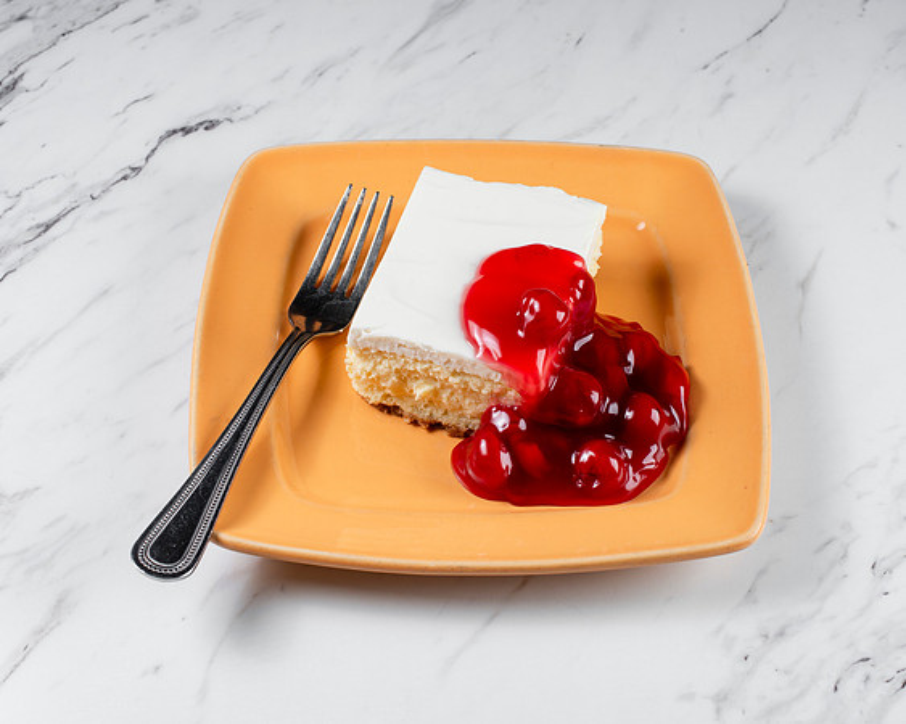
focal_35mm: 59
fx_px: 1583
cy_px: 362
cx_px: 482
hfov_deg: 31.9
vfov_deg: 25.8
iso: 200
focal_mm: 50
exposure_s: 1/200
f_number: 10
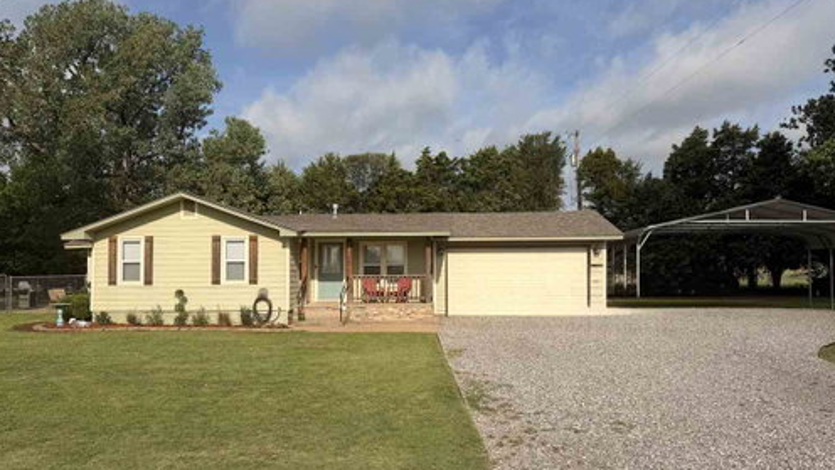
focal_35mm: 27
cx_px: 423
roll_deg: +1.7
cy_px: 263
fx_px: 598
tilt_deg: +1.4
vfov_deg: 42.8
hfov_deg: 69.9
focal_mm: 6.76
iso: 80
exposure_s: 1/6711
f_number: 1.78
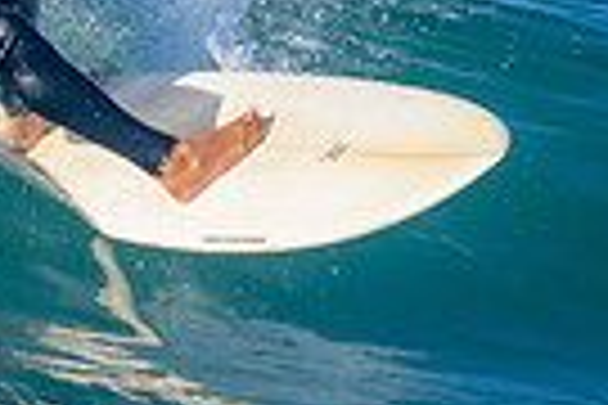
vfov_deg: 0.4
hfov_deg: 0.6
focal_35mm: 3541
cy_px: -187
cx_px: -162
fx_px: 59799
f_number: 11
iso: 1800
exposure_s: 1/2000
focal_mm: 800
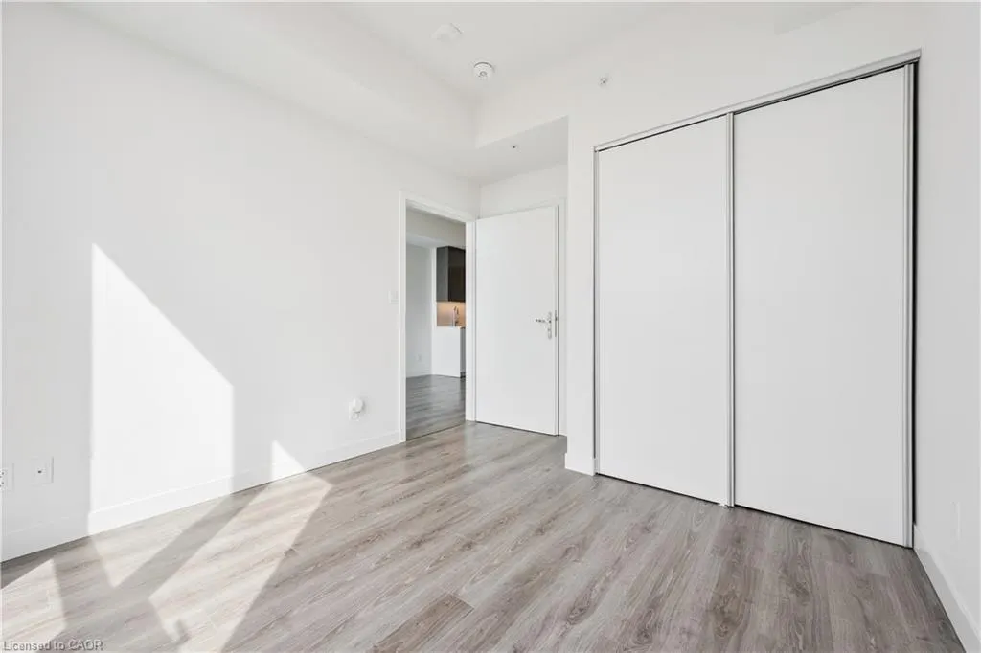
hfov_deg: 104.3
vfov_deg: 81.2
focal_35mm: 14
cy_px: 326
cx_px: 490
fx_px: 381
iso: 200
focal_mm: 14
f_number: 8
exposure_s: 1/250
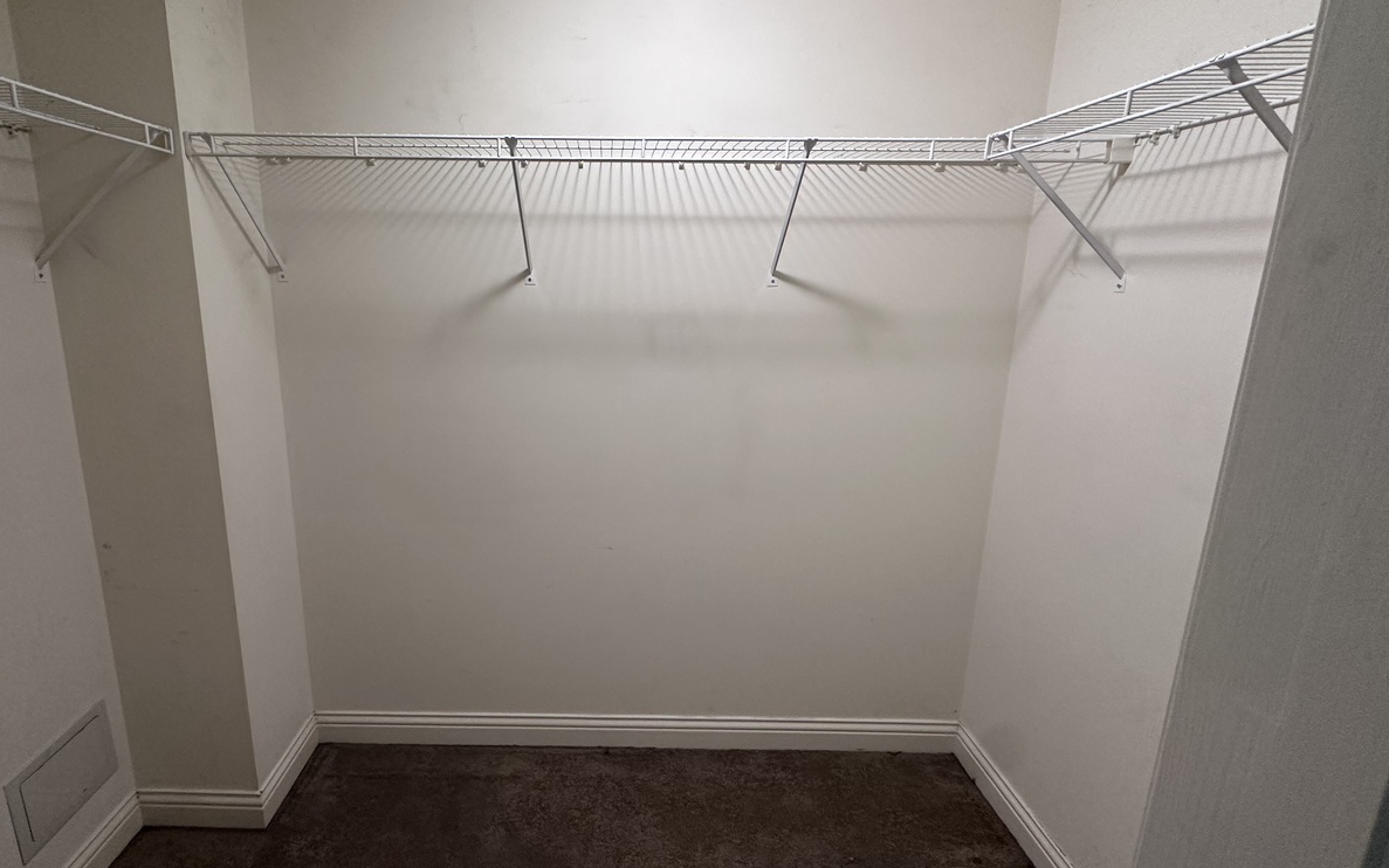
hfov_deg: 90.6
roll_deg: -0.8
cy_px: 418
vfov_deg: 65.0
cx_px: 603
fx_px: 681
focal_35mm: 18
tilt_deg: -11.8
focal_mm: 2.22
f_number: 2.2
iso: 250
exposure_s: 1/60
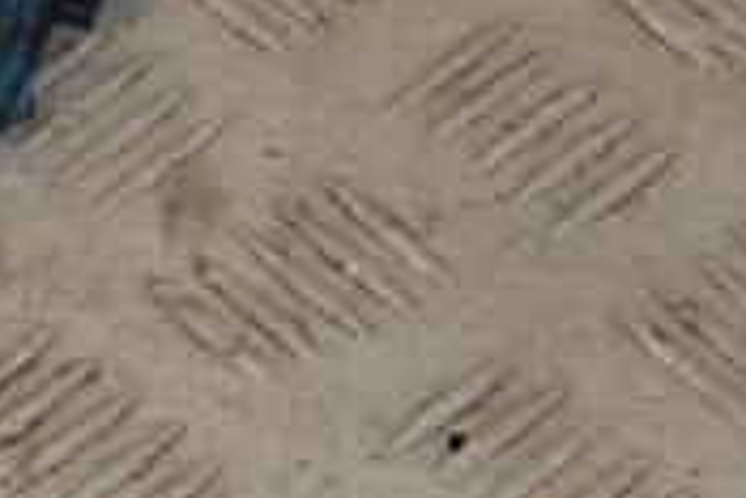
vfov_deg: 5.2
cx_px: -102
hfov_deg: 7.7
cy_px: 426
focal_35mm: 267
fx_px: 5537
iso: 800
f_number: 8
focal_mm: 52
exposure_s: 1/200
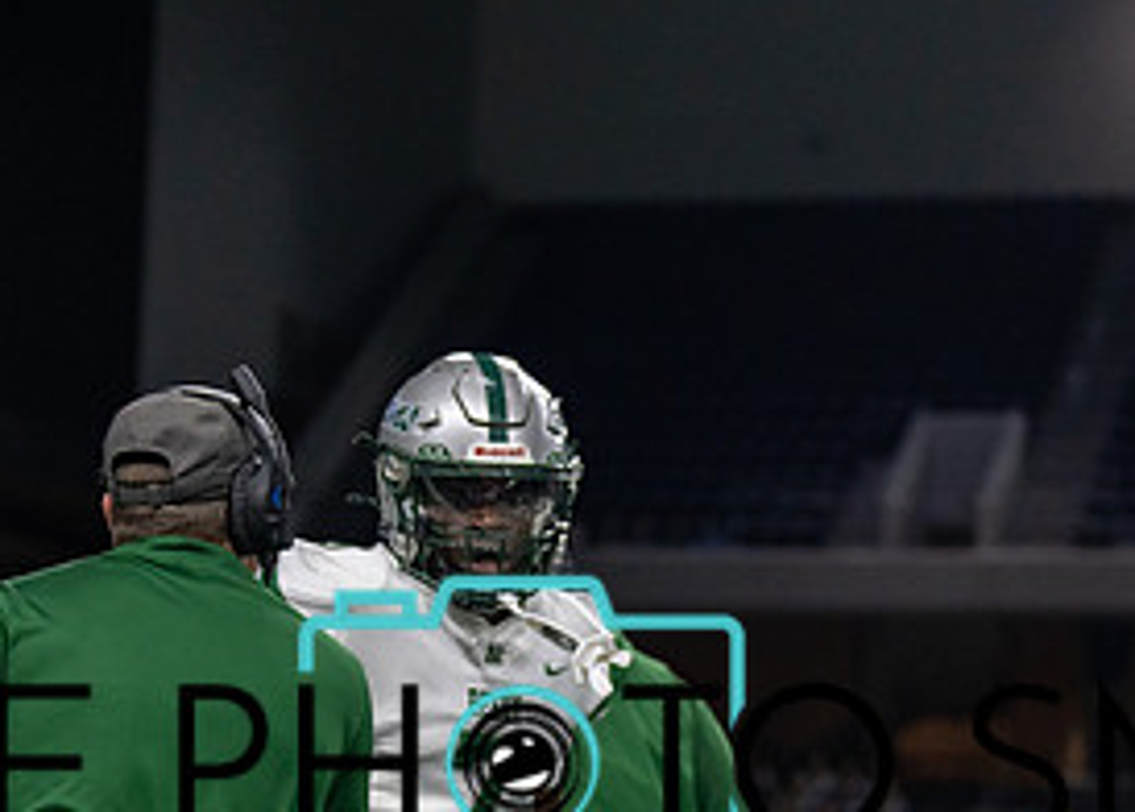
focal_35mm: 155
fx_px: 4999
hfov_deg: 12.9
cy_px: 775
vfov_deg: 9.2
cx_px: 394
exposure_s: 1/1250
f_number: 2.8
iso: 1600
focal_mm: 70
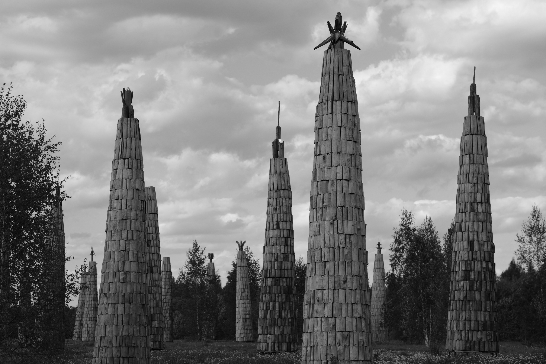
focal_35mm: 75
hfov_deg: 27.0
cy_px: 182
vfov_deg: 18.2
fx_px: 1137
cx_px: 273
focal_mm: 50
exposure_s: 1/4400
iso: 160
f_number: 2.2
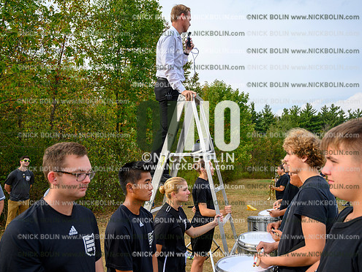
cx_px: 188
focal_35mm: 27
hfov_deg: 65.3
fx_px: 283
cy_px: 135
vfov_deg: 51.4
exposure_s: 1/640
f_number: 4.5
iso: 200
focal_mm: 24
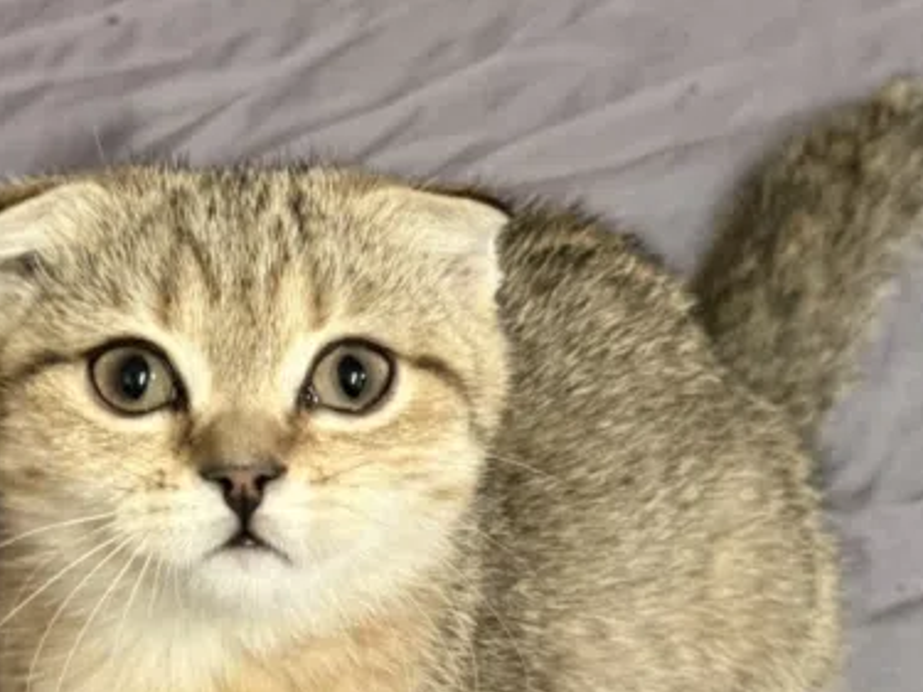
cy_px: 392
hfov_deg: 45.8
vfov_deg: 35.1
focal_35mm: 41
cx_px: 458
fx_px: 1093
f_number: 1.78
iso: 400
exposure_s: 1/60
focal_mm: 6.76
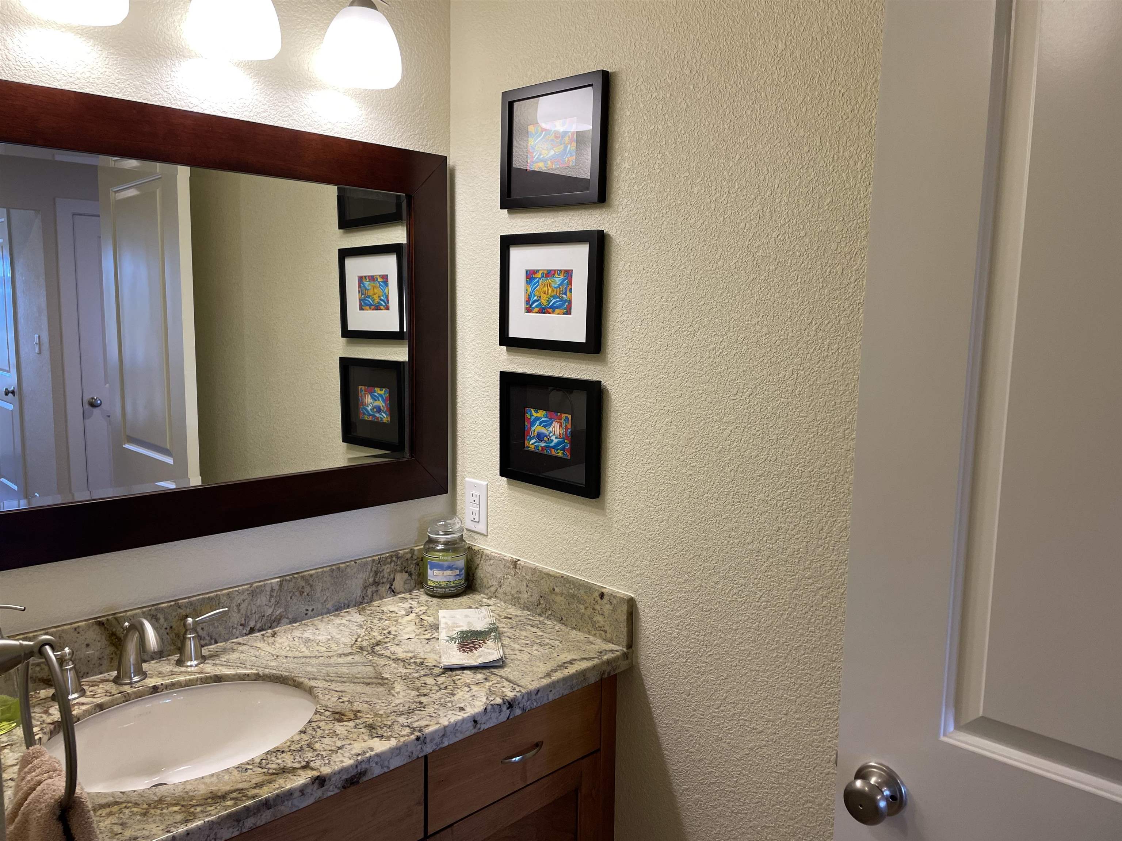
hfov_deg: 67.3
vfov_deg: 53.1
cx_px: 561
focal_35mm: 26
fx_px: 843
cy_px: 420
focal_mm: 4.2
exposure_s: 1/60
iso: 64
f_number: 1.6
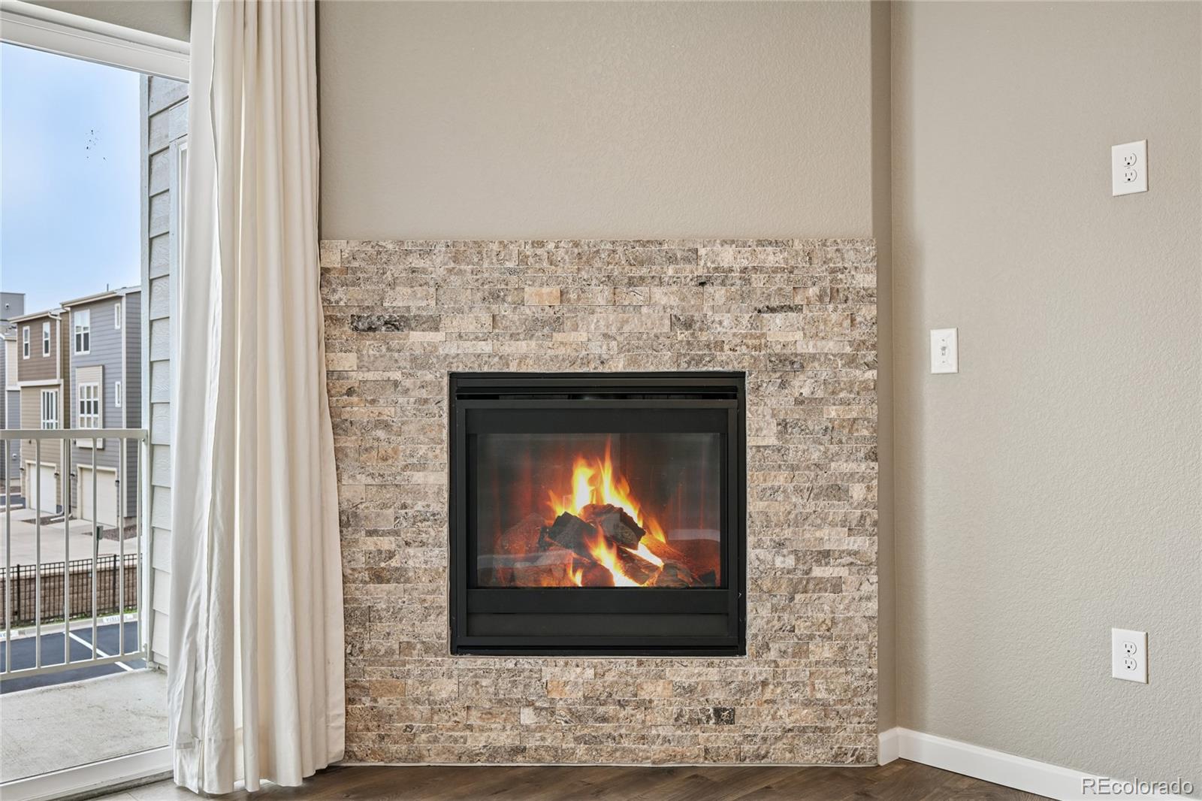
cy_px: 400
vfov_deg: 43.6
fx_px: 1001
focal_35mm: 30
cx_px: 601
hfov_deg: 61.9
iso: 400
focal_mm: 30
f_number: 8
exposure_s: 1/20
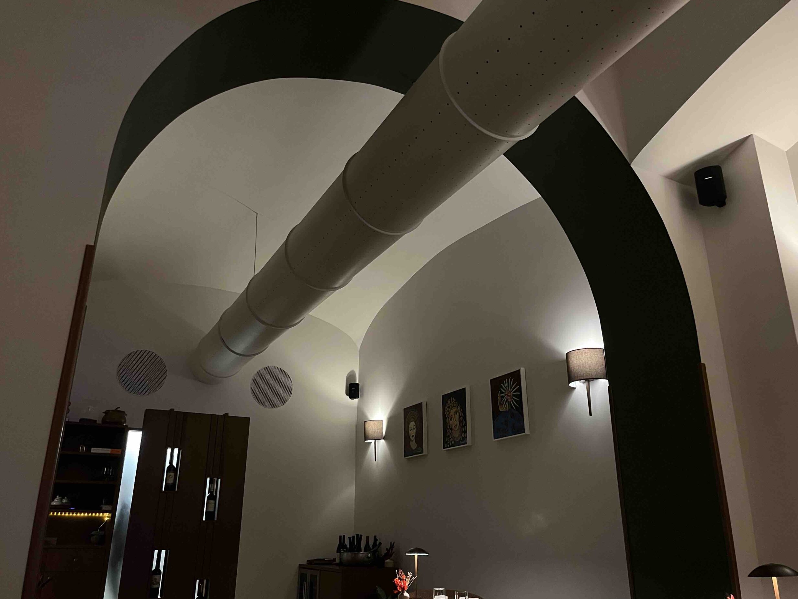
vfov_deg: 51.4
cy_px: 308
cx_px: 394
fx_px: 622
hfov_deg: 65.3
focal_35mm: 27
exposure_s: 1/25
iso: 640
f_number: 1.6
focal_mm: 5.1
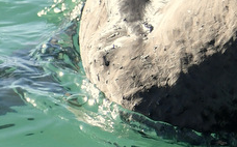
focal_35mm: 886
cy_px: -36
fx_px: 5717
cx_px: 283
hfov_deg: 2.4
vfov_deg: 1.5
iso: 500
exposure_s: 1/1000
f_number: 7.1
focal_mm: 220
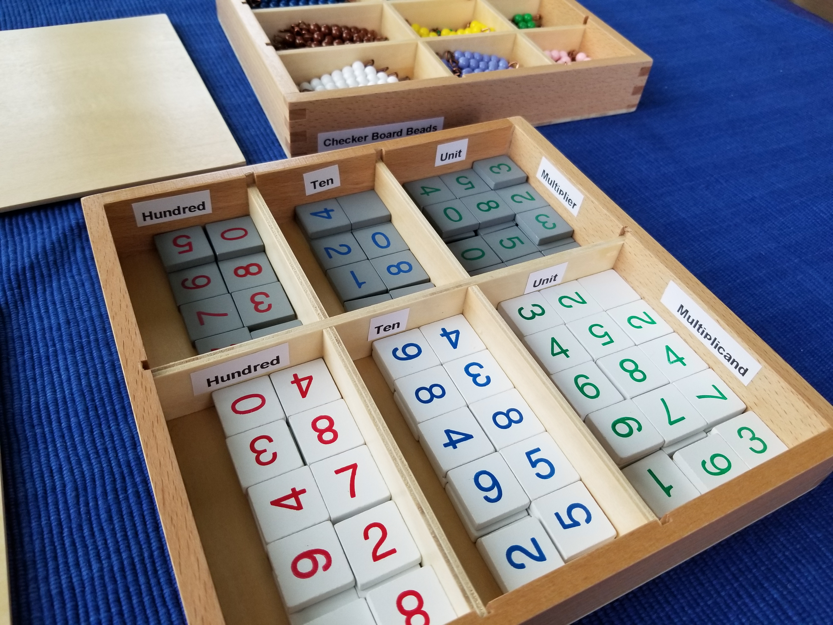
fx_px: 626
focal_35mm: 26
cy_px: 312
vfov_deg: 53.1
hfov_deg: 67.3
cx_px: 416
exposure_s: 1/50
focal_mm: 4.25
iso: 125
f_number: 1.7
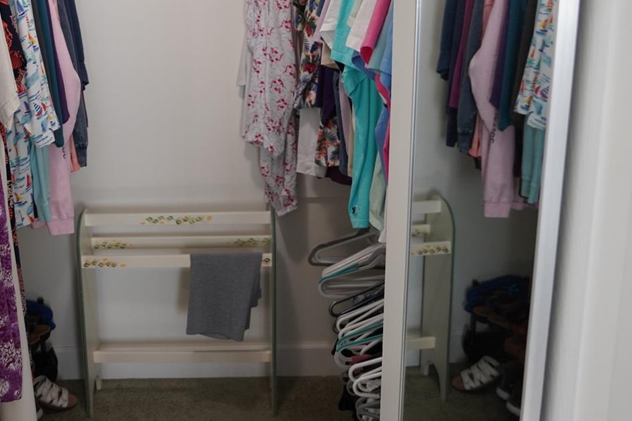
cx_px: 203
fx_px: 807
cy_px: 167
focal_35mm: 46
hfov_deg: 42.1
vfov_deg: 29.2
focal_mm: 18
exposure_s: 1/30
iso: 400
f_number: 3.5
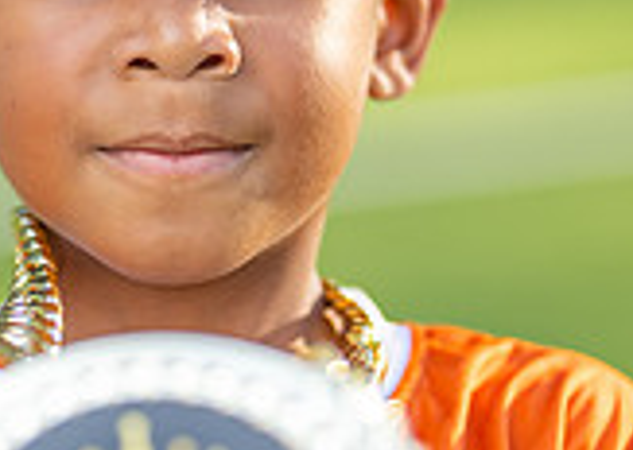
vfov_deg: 6.2
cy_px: 13
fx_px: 4166
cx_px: 197
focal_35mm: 232
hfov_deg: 8.7
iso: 100
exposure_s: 1/1600
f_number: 1.2
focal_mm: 50
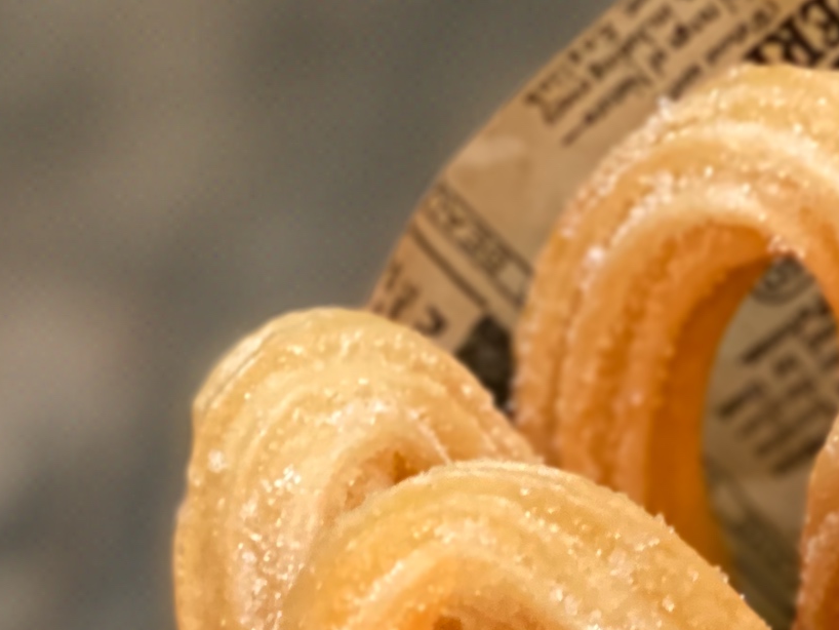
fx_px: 4437
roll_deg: +0.8
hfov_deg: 10.6
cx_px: 1005
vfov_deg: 8.0
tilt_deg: -34.7
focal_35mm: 183
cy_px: 959
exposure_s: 1/14
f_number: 2
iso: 400
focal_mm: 6
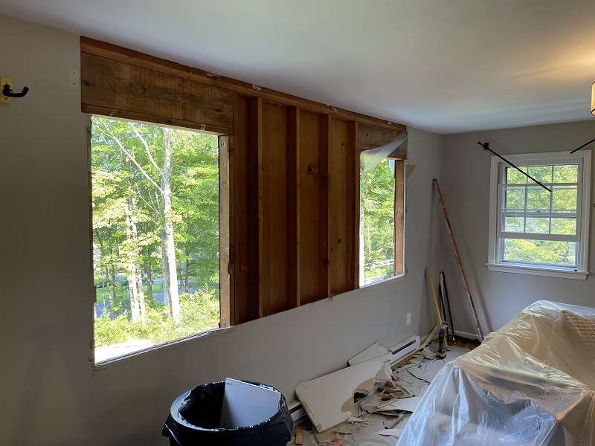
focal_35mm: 26
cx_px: 298
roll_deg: -0.1
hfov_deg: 67.3
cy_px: 223
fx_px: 447
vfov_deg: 53.1
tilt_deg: -3.6
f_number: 1.6
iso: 80
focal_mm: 5.1
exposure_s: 1/120
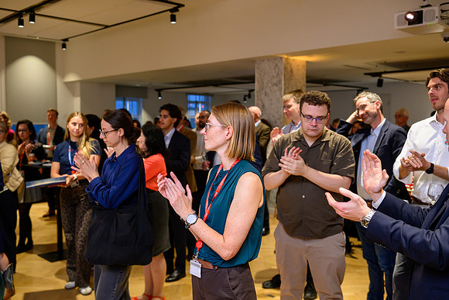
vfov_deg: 37.0
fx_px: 447
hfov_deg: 53.3
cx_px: 224
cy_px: 150
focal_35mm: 36
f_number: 3.2
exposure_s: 1/200
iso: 800
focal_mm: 35
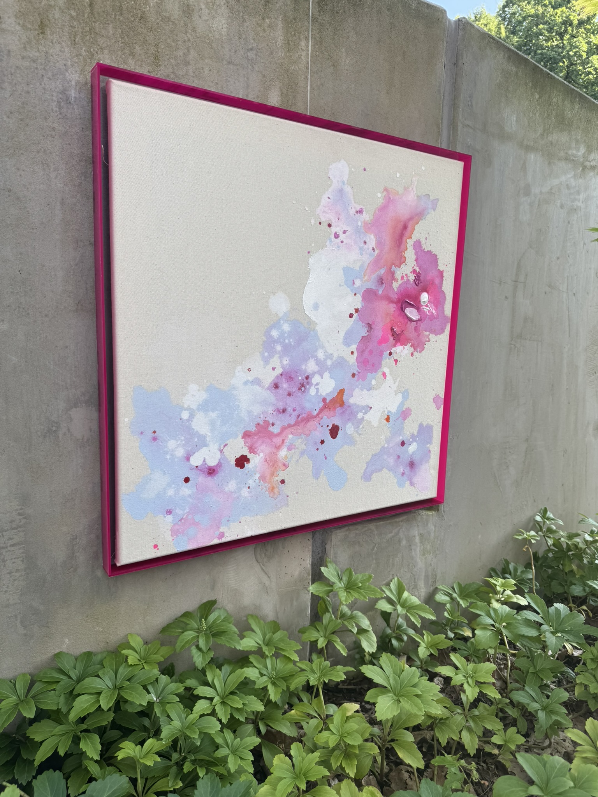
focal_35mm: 24
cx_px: 299
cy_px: 398
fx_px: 553
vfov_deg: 71.6
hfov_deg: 56.8
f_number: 1.78
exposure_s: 1/514
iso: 80
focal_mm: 6.76
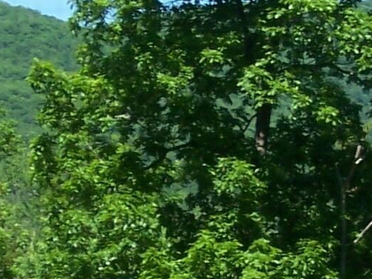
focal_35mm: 189
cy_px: 191
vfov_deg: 7.8
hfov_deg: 10.5
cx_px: 233
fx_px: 2030
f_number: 2.8
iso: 80
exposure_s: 1/500
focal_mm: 6.3
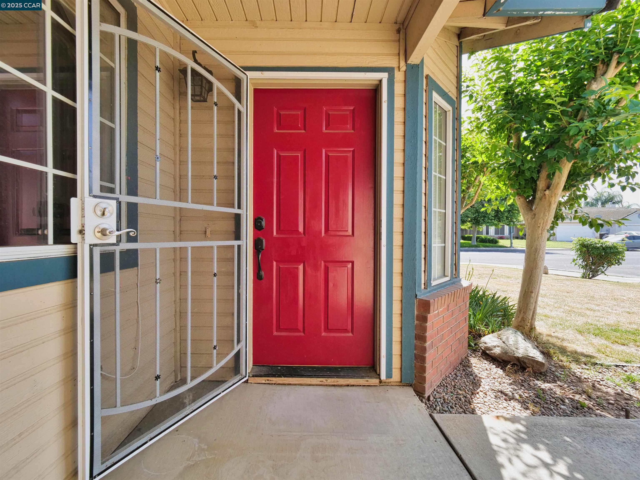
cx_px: 320
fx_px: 259
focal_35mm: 14
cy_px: 240
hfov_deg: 102.1
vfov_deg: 85.7
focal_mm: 7
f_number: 5.6
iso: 320
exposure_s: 1/320
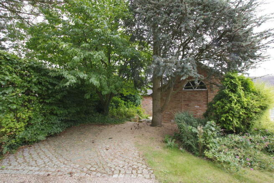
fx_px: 114
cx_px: 137
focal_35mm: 15
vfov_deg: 77.4
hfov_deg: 100.4
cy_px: 92
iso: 400
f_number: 8
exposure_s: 1/30
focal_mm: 10
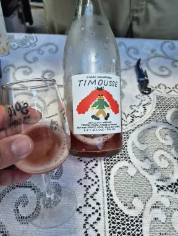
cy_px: 116
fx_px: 164
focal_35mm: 24
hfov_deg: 56.9
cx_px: 86
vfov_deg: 71.5
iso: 25
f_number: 1.8
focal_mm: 5.4
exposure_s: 1/548
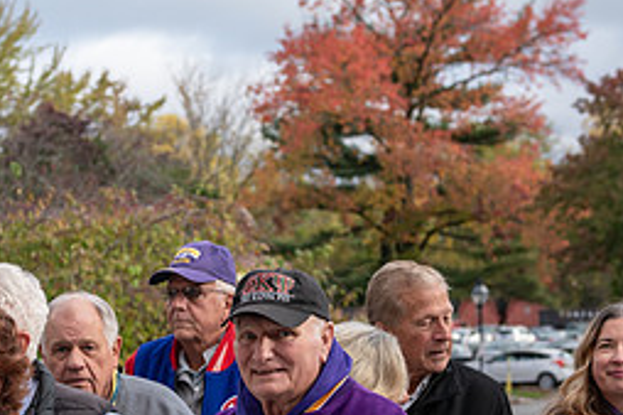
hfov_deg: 21.1
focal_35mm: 96
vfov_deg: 14.1
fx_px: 1660
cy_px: 365
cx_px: 182
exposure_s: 1/400
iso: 200
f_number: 3.5
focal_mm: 42
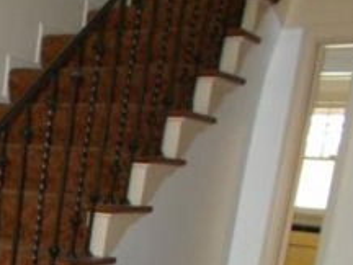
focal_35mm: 77
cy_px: 375
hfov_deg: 22.4
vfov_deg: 17.5
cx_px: -119
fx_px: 785
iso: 200
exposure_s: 1/25
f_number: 3.2
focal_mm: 4.6
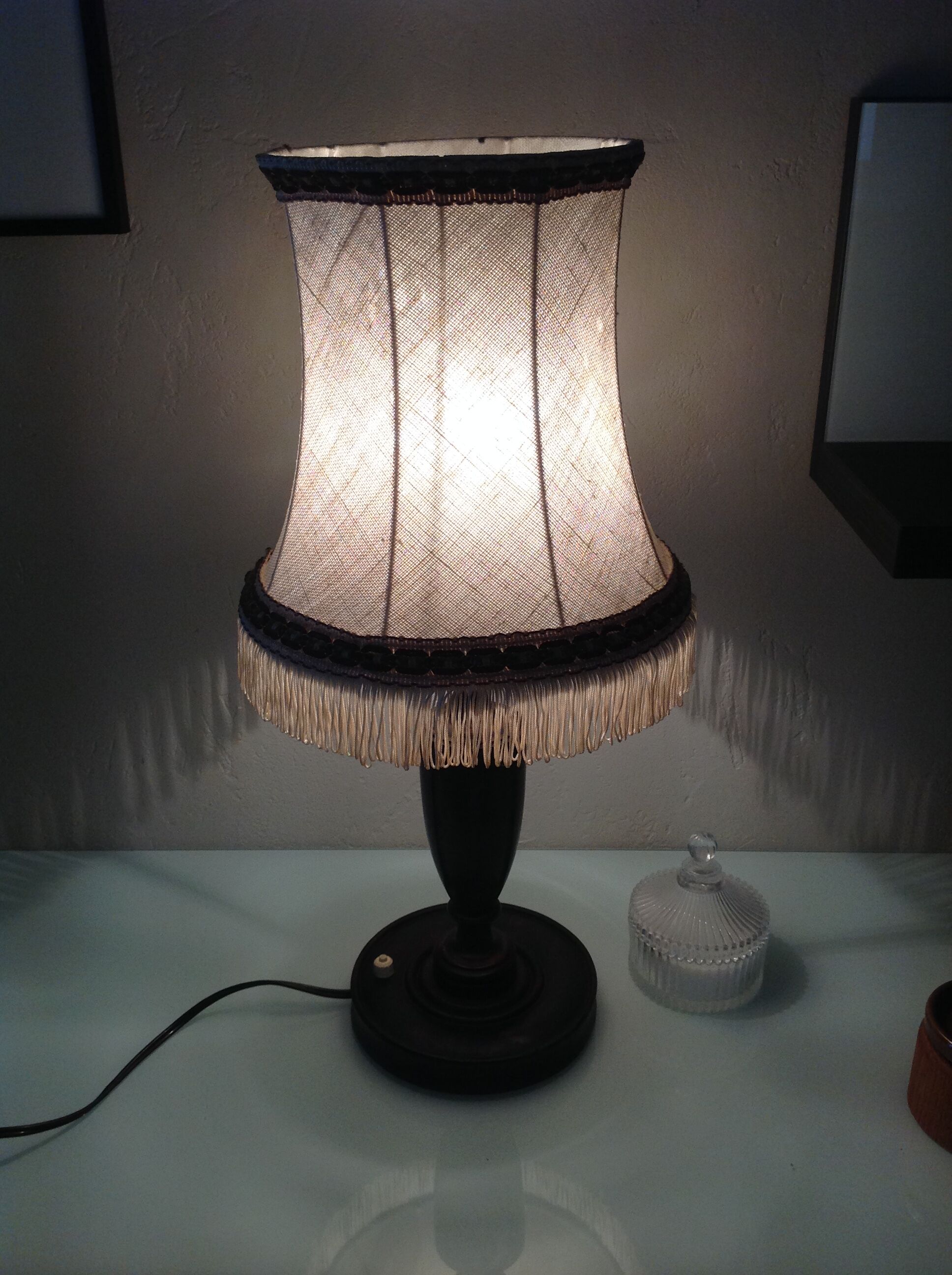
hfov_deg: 40.6
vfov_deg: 52.7
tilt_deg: -22.3
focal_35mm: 35
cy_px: 638
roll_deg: +1.4
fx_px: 1287
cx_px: 476
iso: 100
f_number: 2.4
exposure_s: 1/120
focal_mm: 4.28
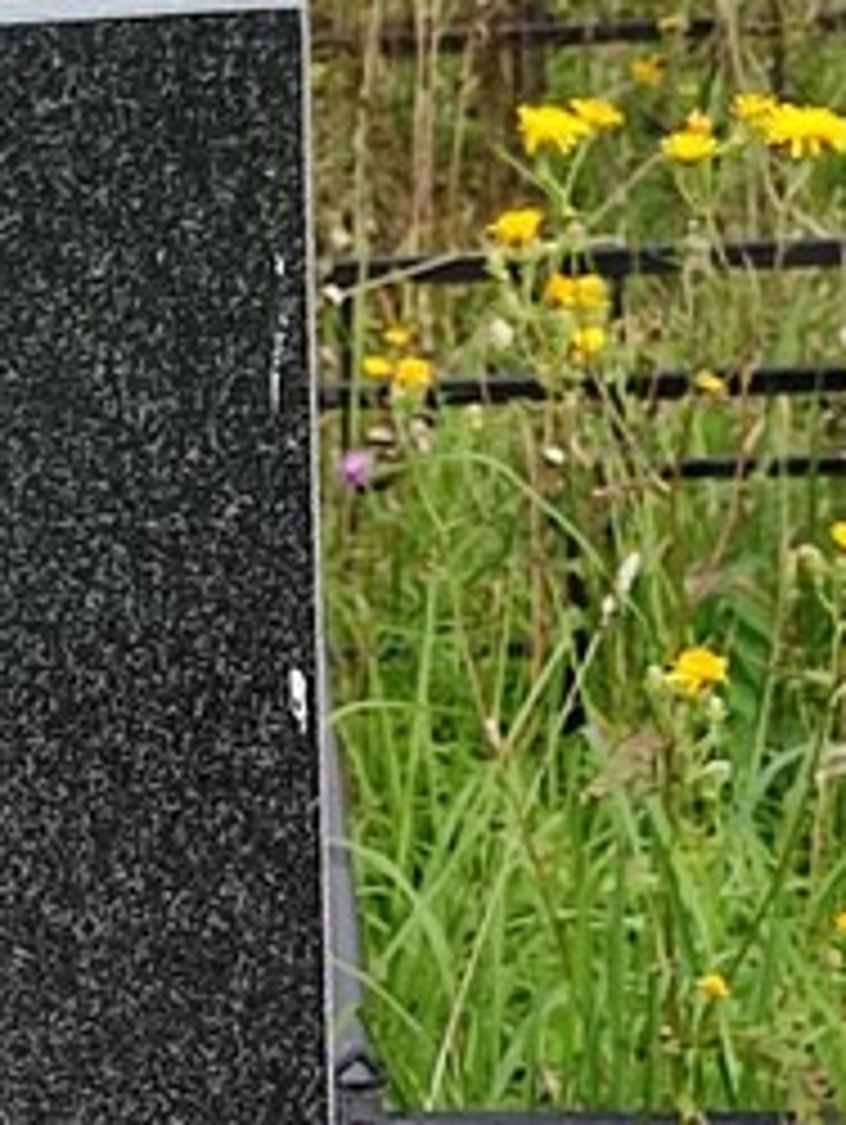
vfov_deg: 23.5
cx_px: -616
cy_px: 1080
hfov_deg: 16.0
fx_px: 2602
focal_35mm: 80
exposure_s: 1/238
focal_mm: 6.04
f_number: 1.9
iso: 50
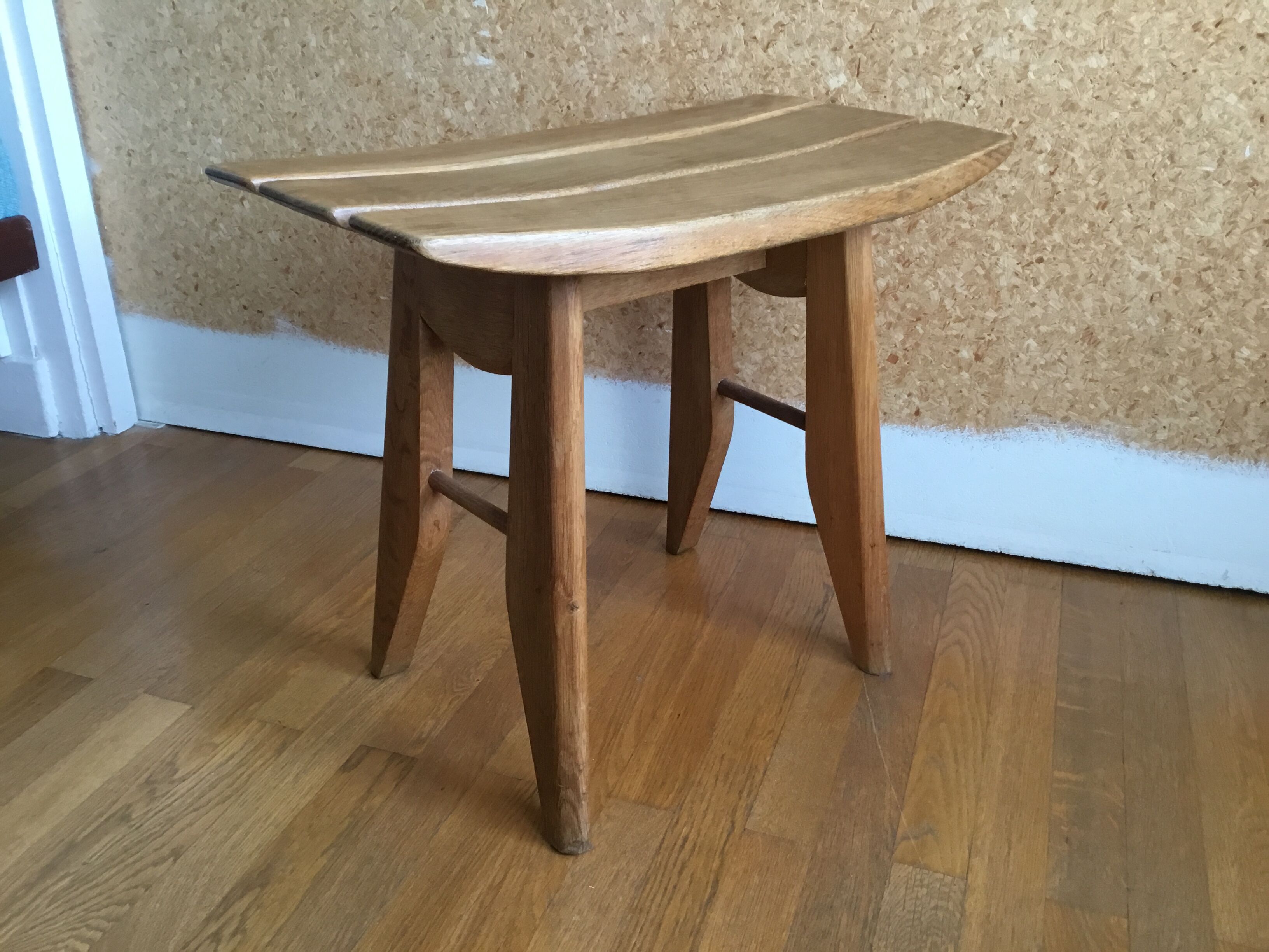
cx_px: 634
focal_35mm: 31
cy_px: 476
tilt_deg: -25.0
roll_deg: -0.5
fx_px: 1136
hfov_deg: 58.4
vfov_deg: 45.4
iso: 100
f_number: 2.4
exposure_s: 1/33
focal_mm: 3.3
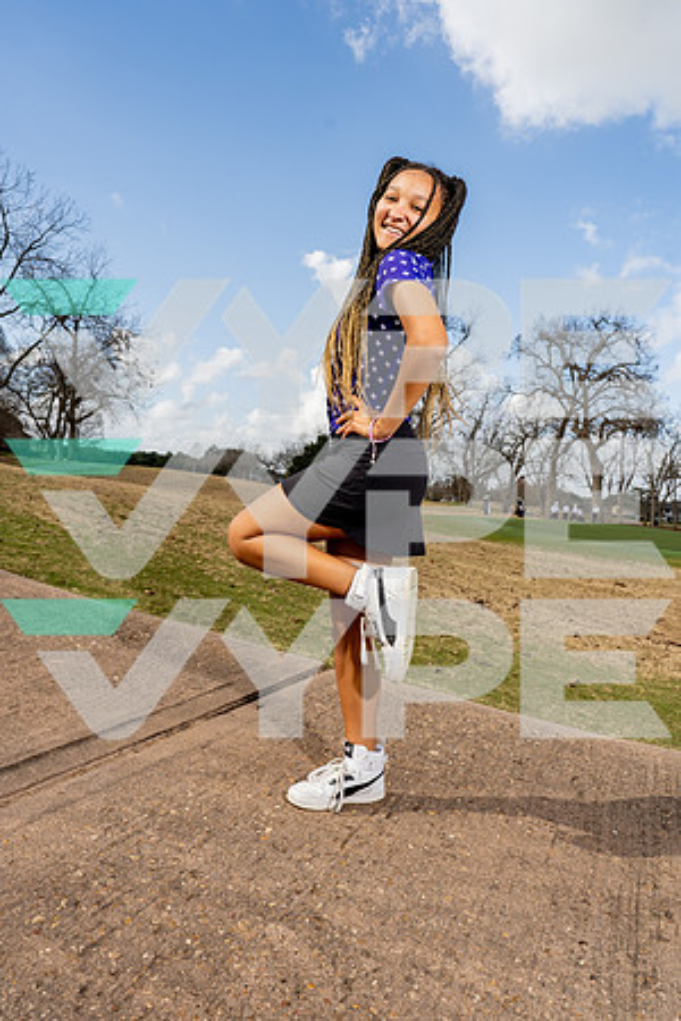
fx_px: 738
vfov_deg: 69.4
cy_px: 510
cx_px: 340
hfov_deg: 49.6
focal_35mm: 26
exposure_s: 1/250
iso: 100
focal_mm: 26
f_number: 8
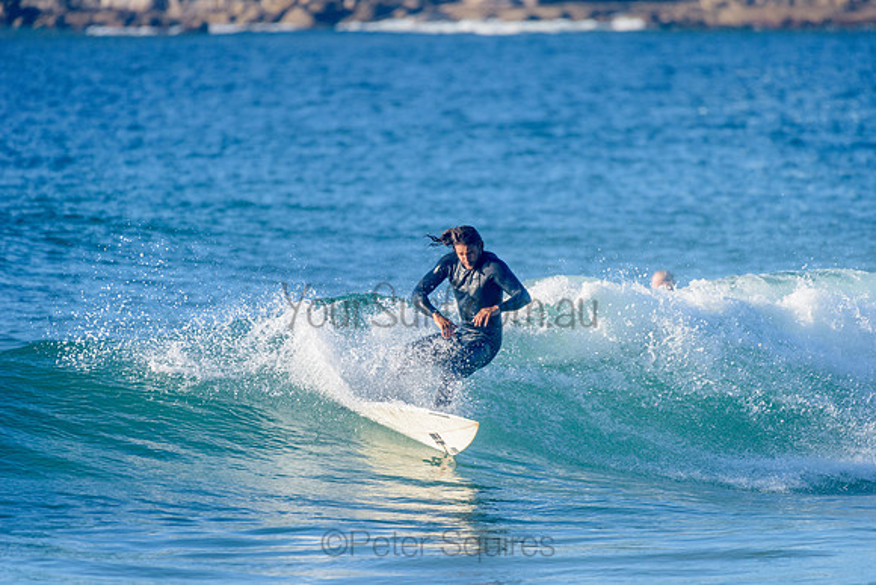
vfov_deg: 2.7
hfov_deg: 4.1
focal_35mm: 500
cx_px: 438
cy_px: 292
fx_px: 12176
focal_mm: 500
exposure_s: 1/2000
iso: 400
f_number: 5.6
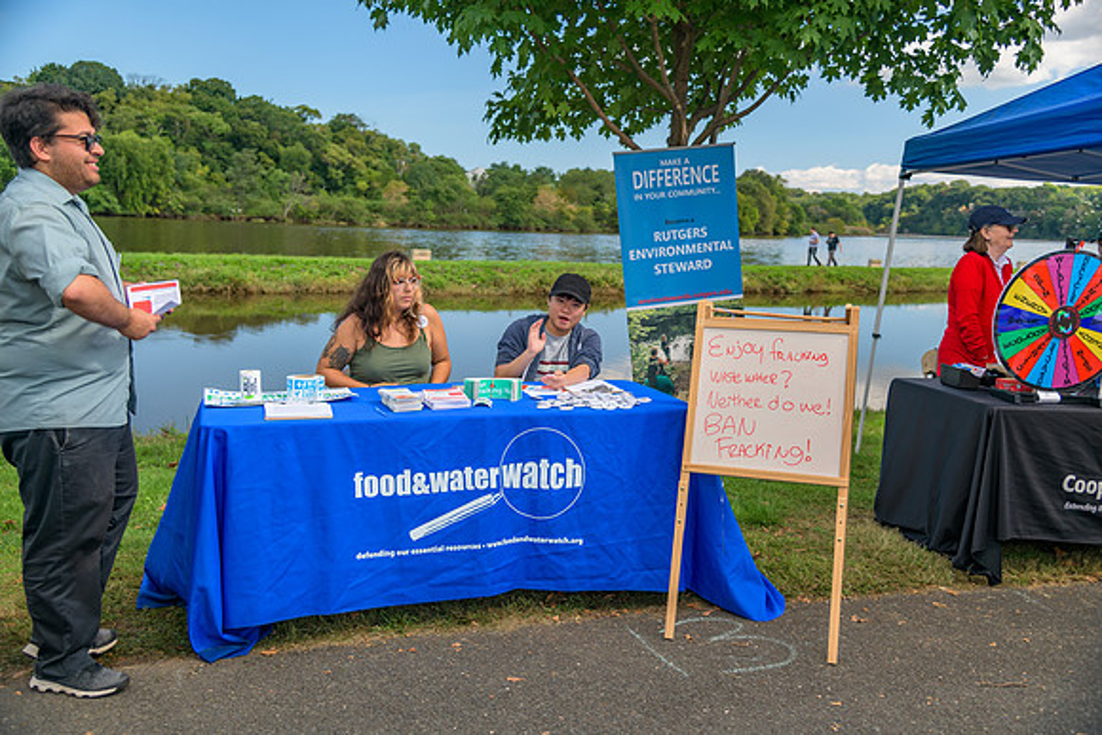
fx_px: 1041
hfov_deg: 55.8
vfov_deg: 38.9
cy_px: 368
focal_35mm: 34
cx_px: 551
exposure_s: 1/250
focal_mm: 34
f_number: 4
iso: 140
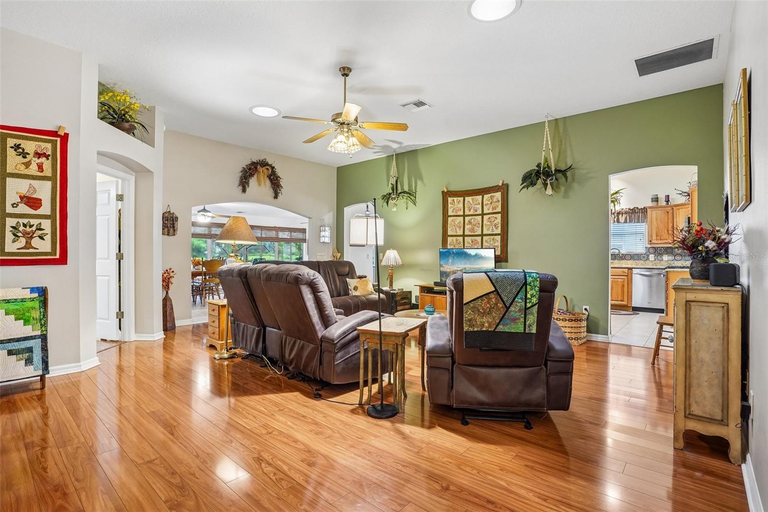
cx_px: 384
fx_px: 363
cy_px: 256
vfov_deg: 70.4
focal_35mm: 17
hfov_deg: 93.3
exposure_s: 1/1.67
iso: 400
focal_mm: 17
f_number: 9
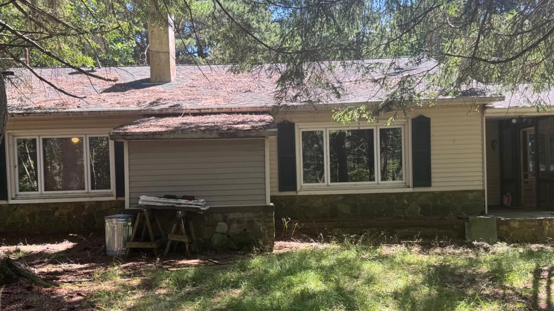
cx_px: 254
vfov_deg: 33.5
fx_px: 514
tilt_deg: -0.9
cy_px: 195
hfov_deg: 56.6
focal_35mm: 35
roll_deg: +2.0
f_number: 1.78
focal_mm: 6.76
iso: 80
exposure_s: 1/336
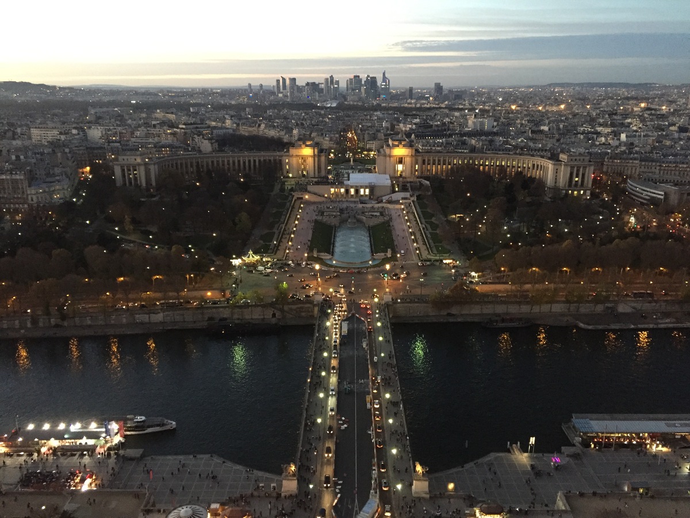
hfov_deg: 61.7
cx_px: 345
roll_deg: +0.5
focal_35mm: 29
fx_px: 578
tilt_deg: -15.7
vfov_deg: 48.2
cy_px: 259
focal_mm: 4.15
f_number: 2.2
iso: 320
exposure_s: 1/17
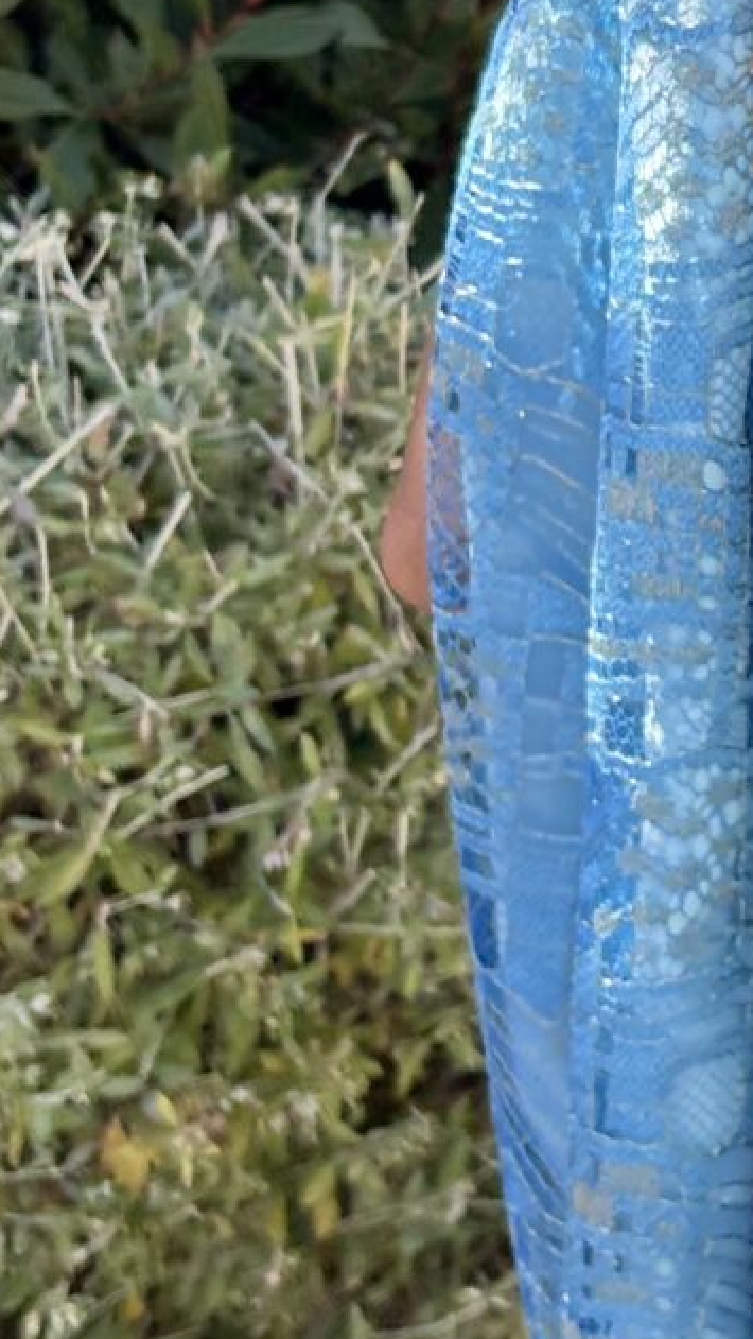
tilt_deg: -17.2
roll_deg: -2.8
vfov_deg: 18.5
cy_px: 342
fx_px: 4082
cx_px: 1411
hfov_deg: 9.9
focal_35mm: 115
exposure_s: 1/873
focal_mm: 5.7
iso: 50
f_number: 1.5
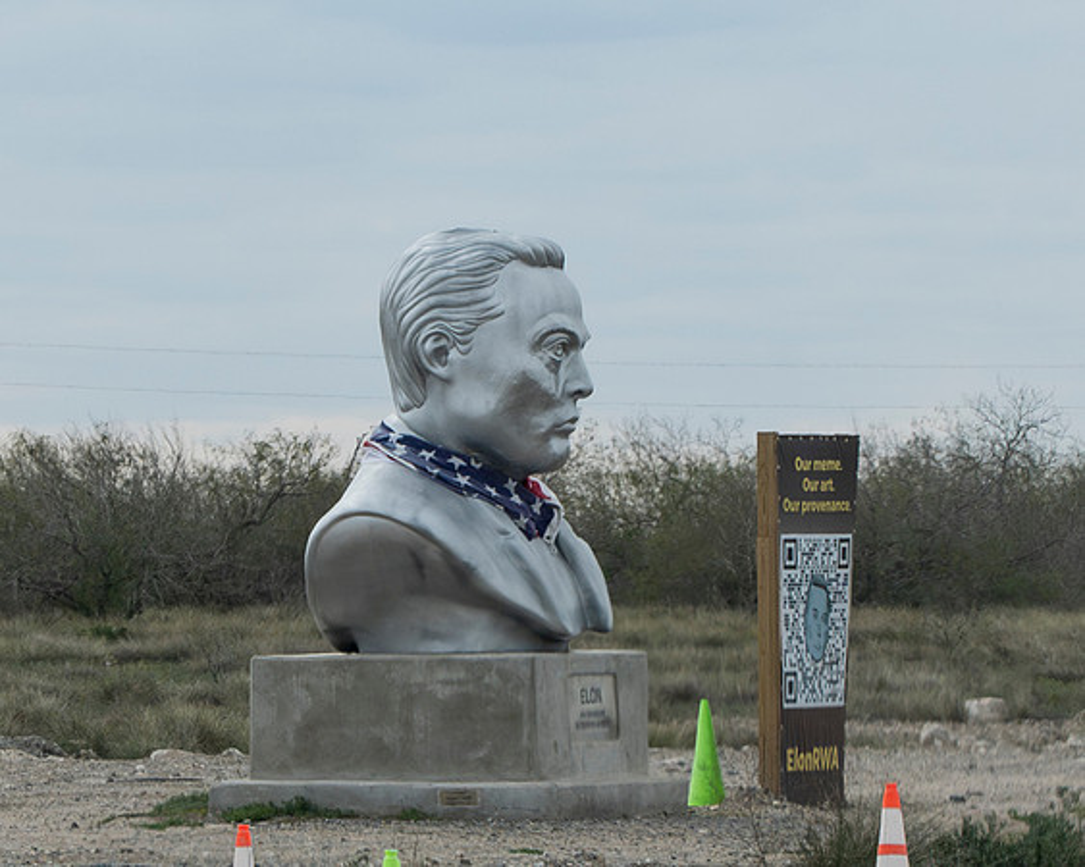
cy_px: 564
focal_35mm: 470
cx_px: 432
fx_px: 15093
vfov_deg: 3.3
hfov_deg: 4.1
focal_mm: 120
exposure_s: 1/500
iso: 500
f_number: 11
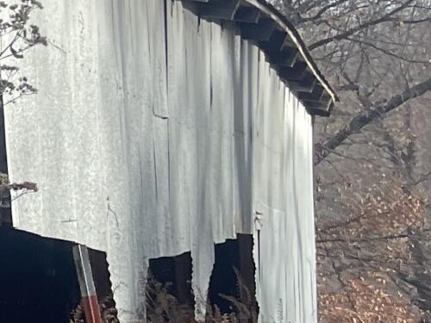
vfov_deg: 9.9
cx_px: -845
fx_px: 1868
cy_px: 102
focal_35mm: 150
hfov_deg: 10.0
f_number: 1.6
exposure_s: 1/930
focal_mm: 5.1
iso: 32
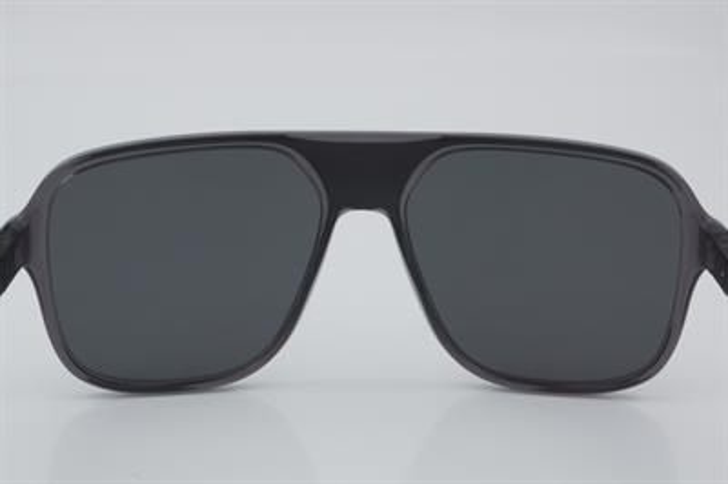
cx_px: 364
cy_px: 242
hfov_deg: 24.6
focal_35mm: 82
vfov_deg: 16.5
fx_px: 1667
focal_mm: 55
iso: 100
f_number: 32
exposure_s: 1/4
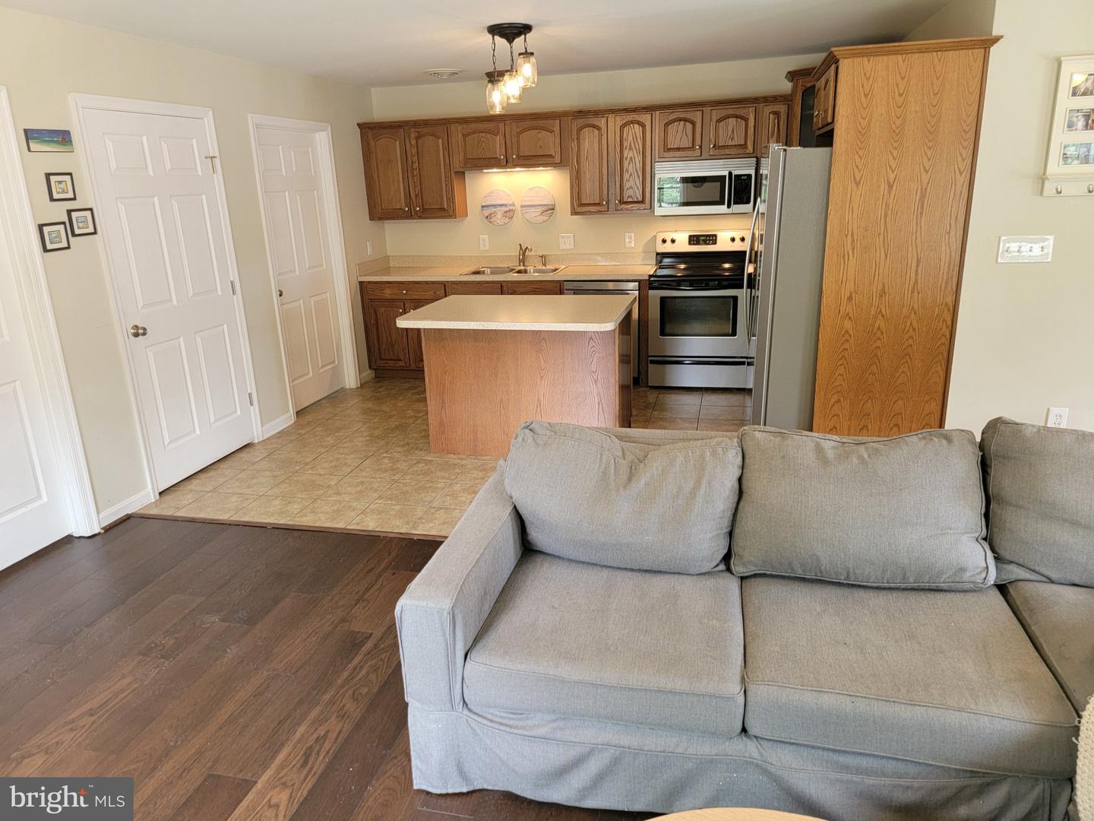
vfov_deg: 56.8
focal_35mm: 24
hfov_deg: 71.6
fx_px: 758
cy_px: 410
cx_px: 547
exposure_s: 1/40
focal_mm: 6.7
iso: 200
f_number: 1.8
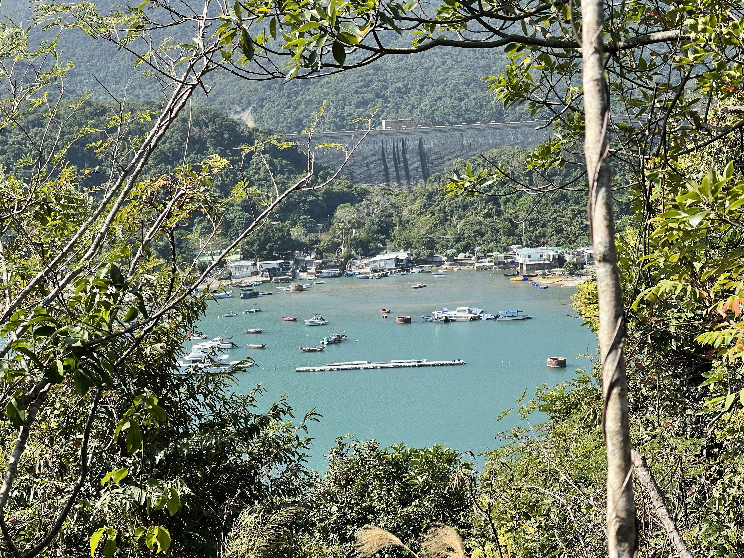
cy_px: 279
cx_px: 372
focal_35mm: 64
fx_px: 1376
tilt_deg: -6.3
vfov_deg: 22.9
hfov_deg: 30.3
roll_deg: +2.4
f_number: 2.2
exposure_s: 1/694
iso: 20
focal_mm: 7.5
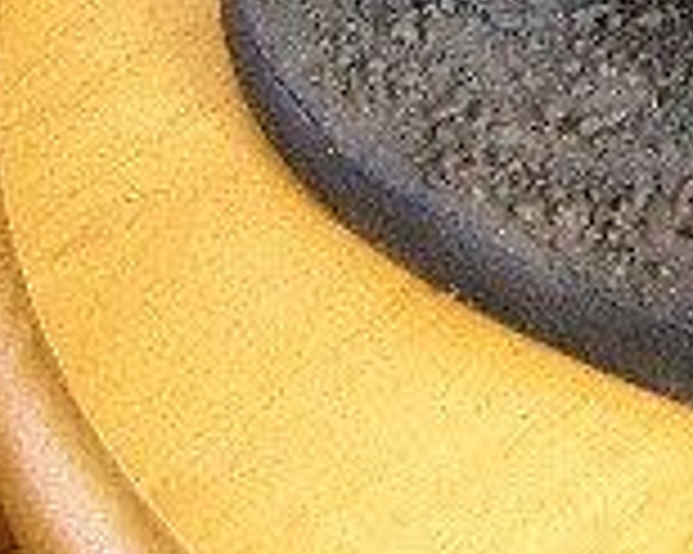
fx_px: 3239
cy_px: -441
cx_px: 1368
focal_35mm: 158
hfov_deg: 11.1
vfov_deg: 9.3
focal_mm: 8
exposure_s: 1/80
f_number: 2.8
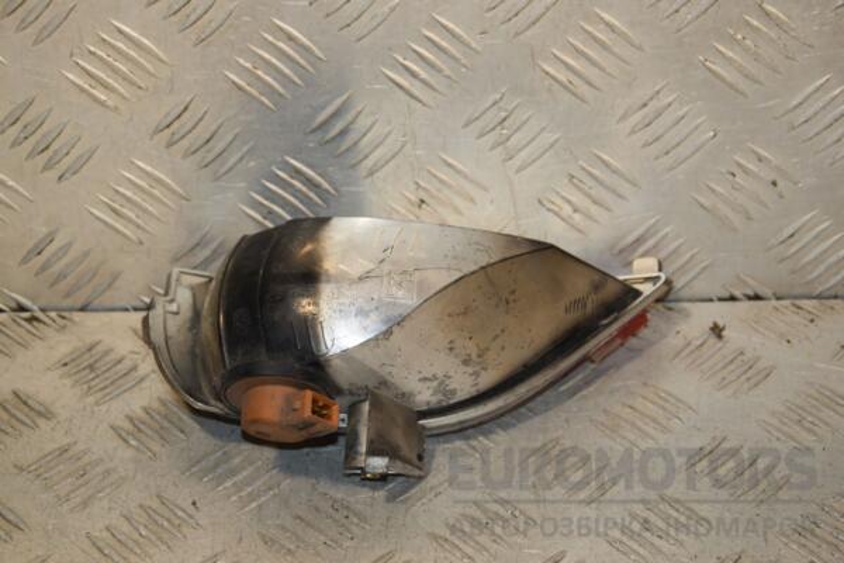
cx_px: 422
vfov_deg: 13.8
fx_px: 2321
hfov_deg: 20.6
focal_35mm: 99
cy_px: 282
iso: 800
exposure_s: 1/200
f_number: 7.1
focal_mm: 66
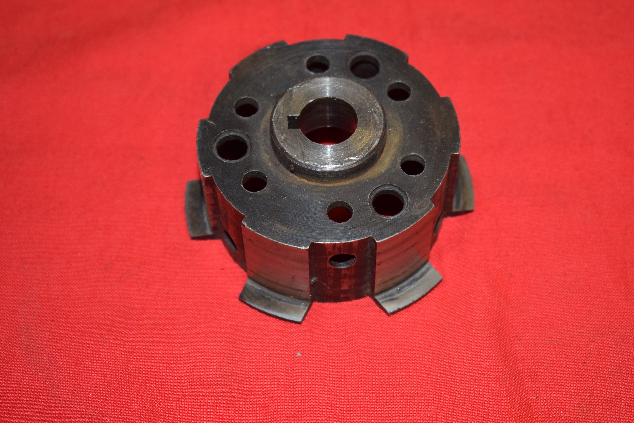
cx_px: 317
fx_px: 1268
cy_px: 212
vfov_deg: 18.9
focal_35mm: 72
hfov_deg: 28.1
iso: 640
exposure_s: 1/60
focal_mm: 48
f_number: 5.3
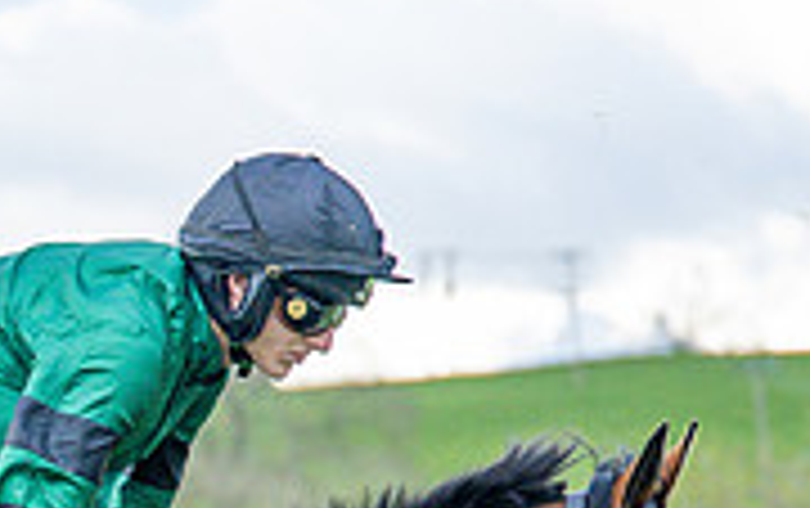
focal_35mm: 401
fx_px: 8863
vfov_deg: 3.3
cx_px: -111
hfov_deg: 5.2
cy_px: 917
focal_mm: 70
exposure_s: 1/1000
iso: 400
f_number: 2.8
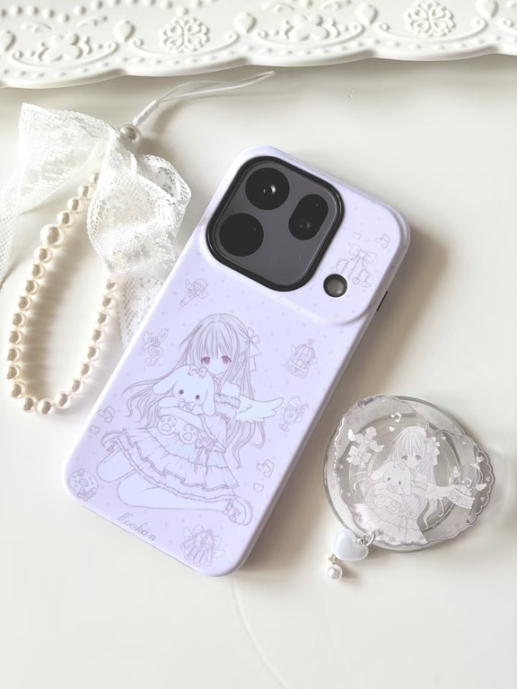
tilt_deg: -82.3
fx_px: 518
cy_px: 344
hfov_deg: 53.1
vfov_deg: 67.3
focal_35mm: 26
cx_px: 258
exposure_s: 1/122
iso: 50
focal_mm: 5.96
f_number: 1.6
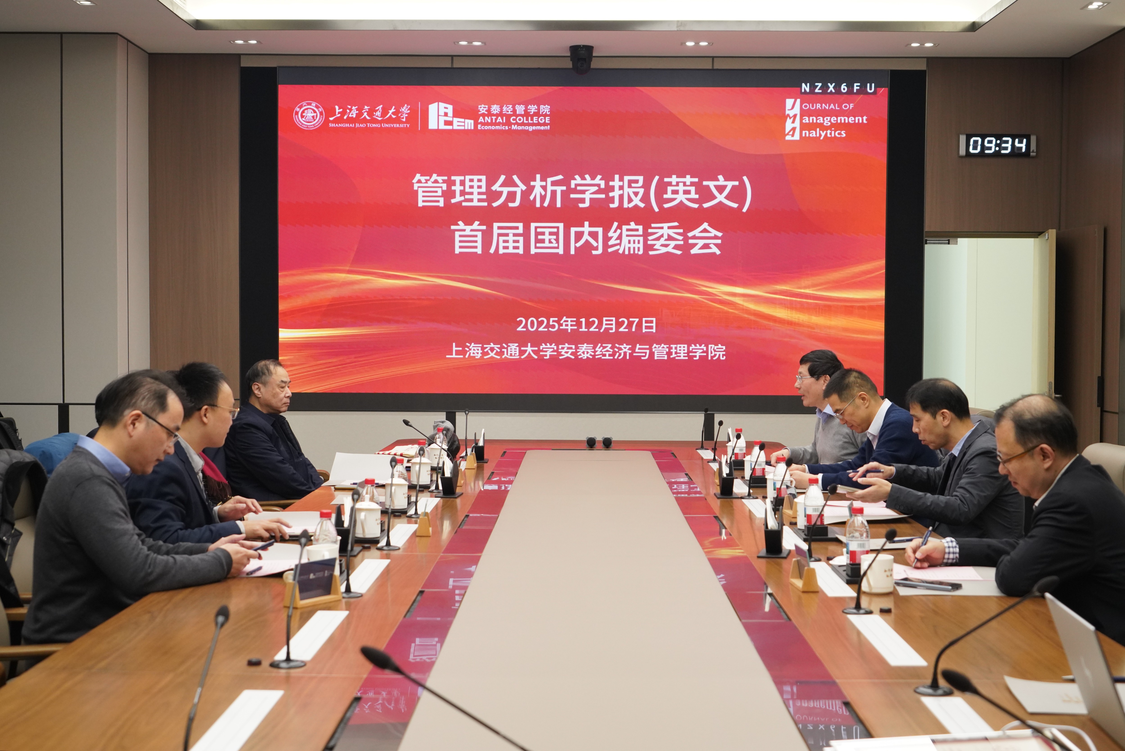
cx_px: 562
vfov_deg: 27.5
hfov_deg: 40.3
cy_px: 376
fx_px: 1531
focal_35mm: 49
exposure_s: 1/160
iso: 2500
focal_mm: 49
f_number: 6.3
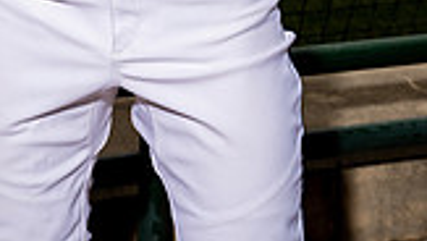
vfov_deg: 5.8
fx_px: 2289
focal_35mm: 202
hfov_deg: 10.6
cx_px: 118
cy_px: -343
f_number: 8
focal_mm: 70
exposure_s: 1/250
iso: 320
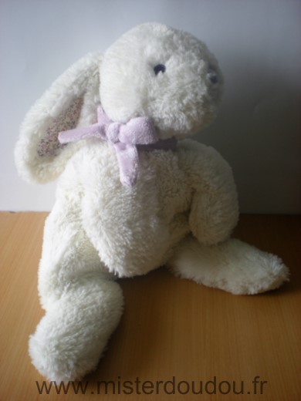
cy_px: 200
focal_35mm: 38
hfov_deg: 37.7
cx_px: 150
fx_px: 441
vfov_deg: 49.0
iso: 64
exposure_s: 1/16.1
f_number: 3.1
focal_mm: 6.3
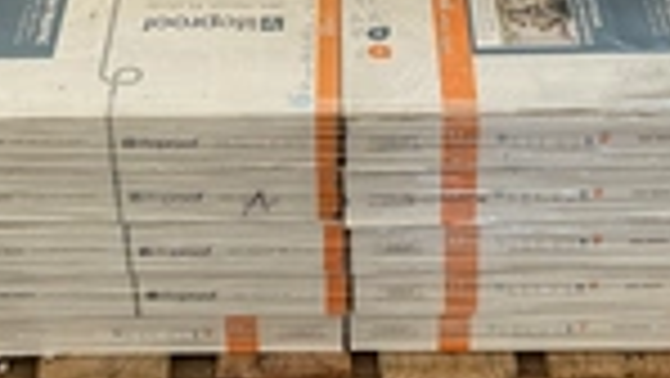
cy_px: 45
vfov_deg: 14.6
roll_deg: +1.0
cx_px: 324
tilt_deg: -36.7
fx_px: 1458
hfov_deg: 25.9
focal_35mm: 82
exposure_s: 1/122
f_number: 1.8
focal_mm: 3
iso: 25
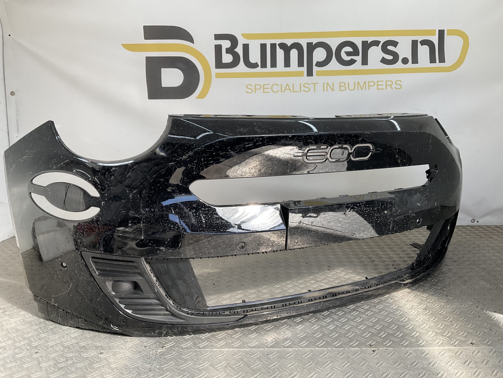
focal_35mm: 29
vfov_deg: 48.2
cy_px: 189
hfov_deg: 61.7
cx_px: 252
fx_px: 421
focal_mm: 3
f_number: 1.8
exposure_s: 1/264
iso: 16
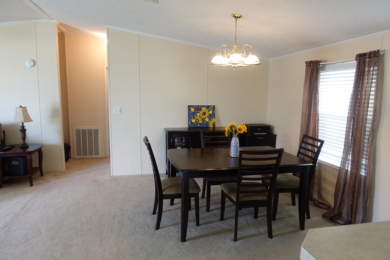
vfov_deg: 53.1
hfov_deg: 73.7
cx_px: 195
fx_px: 260
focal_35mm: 24
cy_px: 130
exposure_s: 1/30
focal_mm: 8.8
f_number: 1.8
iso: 160
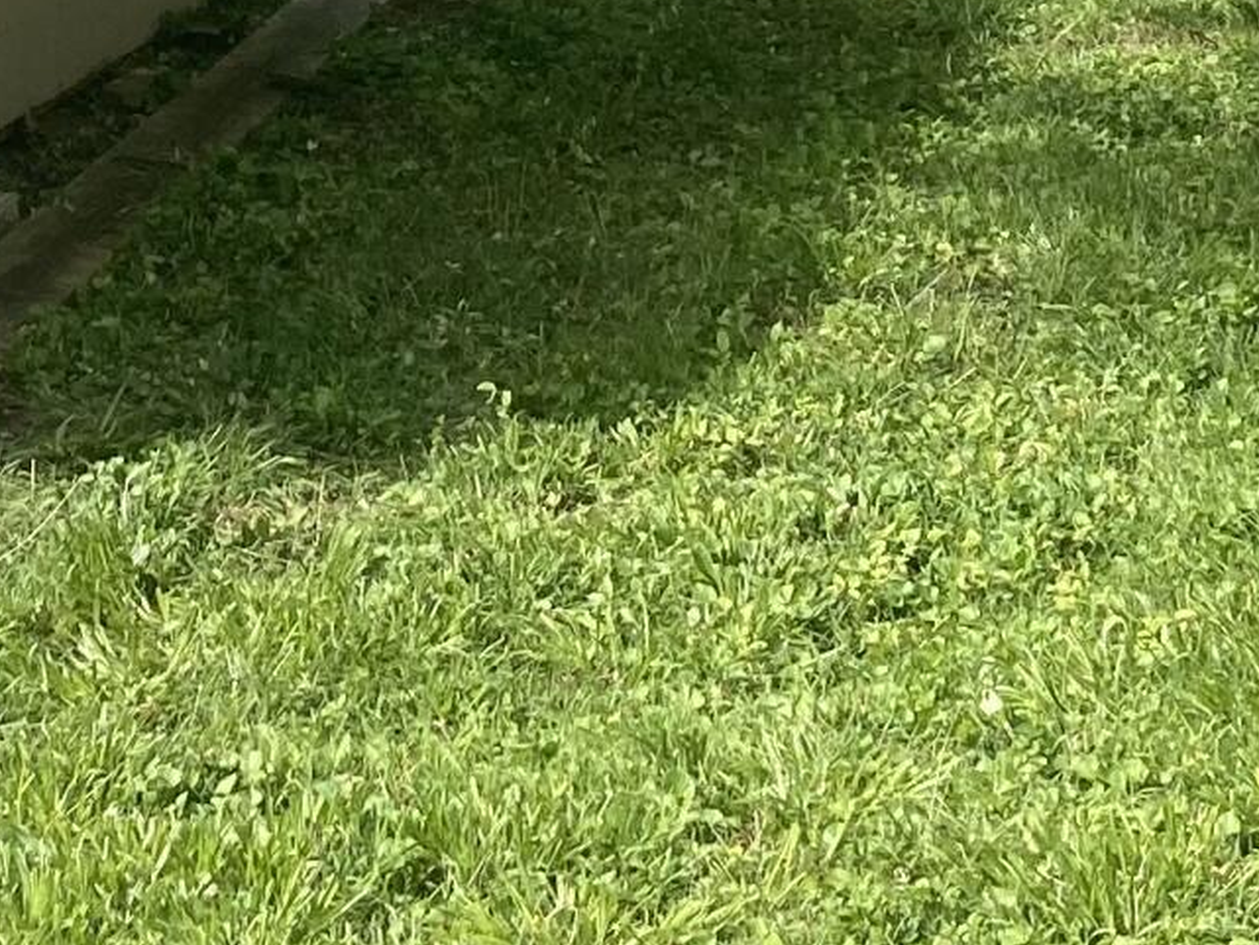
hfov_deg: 14.9
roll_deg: +0.0
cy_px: -676
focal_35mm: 131
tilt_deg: +1.2
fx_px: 4765
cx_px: 220
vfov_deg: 10.7
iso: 20
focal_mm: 3.99
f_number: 1.8
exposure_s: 1/706
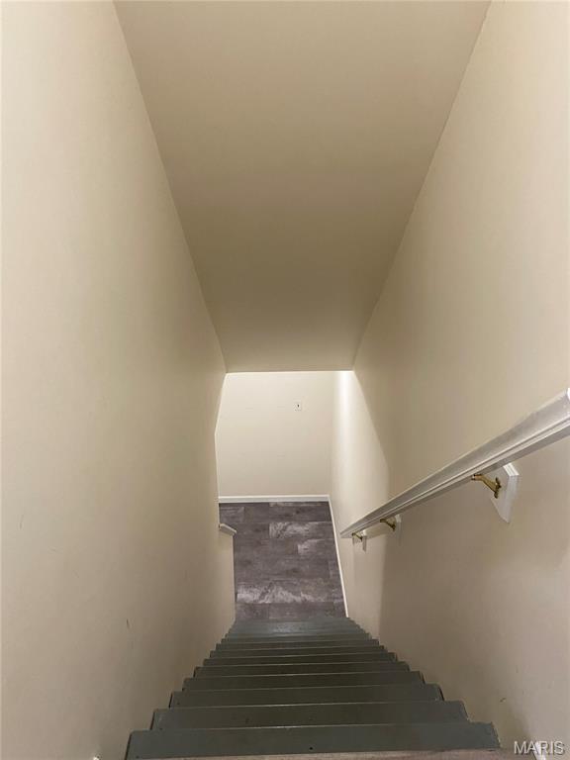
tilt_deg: -23.8
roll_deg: +0.9
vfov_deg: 67.3
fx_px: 571
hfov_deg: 53.1
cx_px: 285
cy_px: 380
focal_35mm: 26
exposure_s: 1/60
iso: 320
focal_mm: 4.25
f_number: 1.8
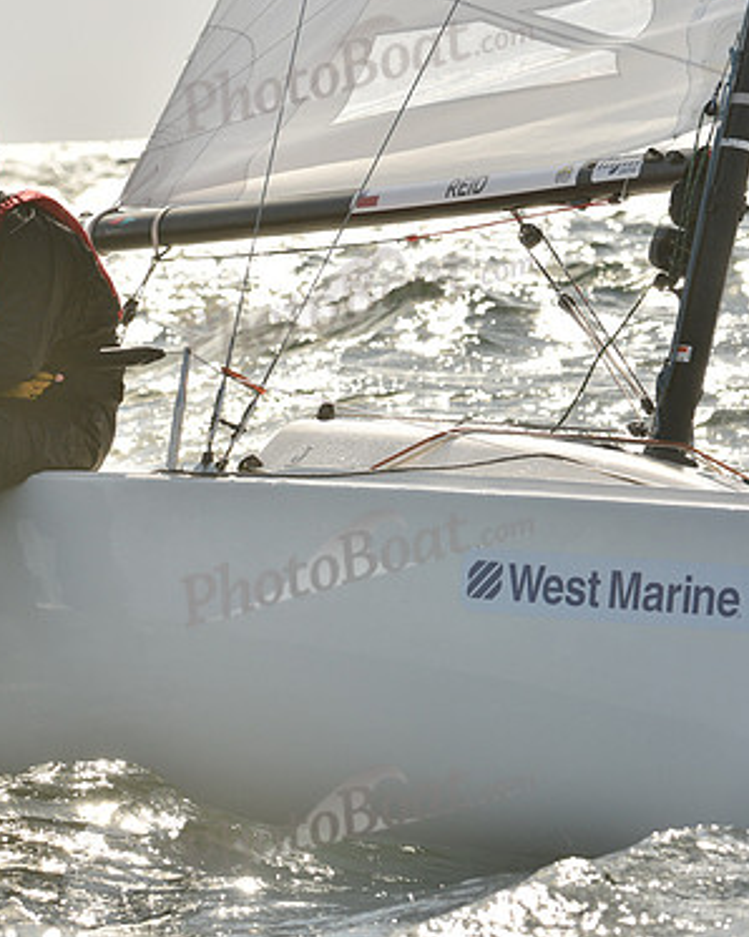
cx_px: 53
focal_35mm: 292
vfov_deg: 6.6
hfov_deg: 5.3
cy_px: 466
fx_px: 8098
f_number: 8
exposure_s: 1/1000
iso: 320
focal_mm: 200
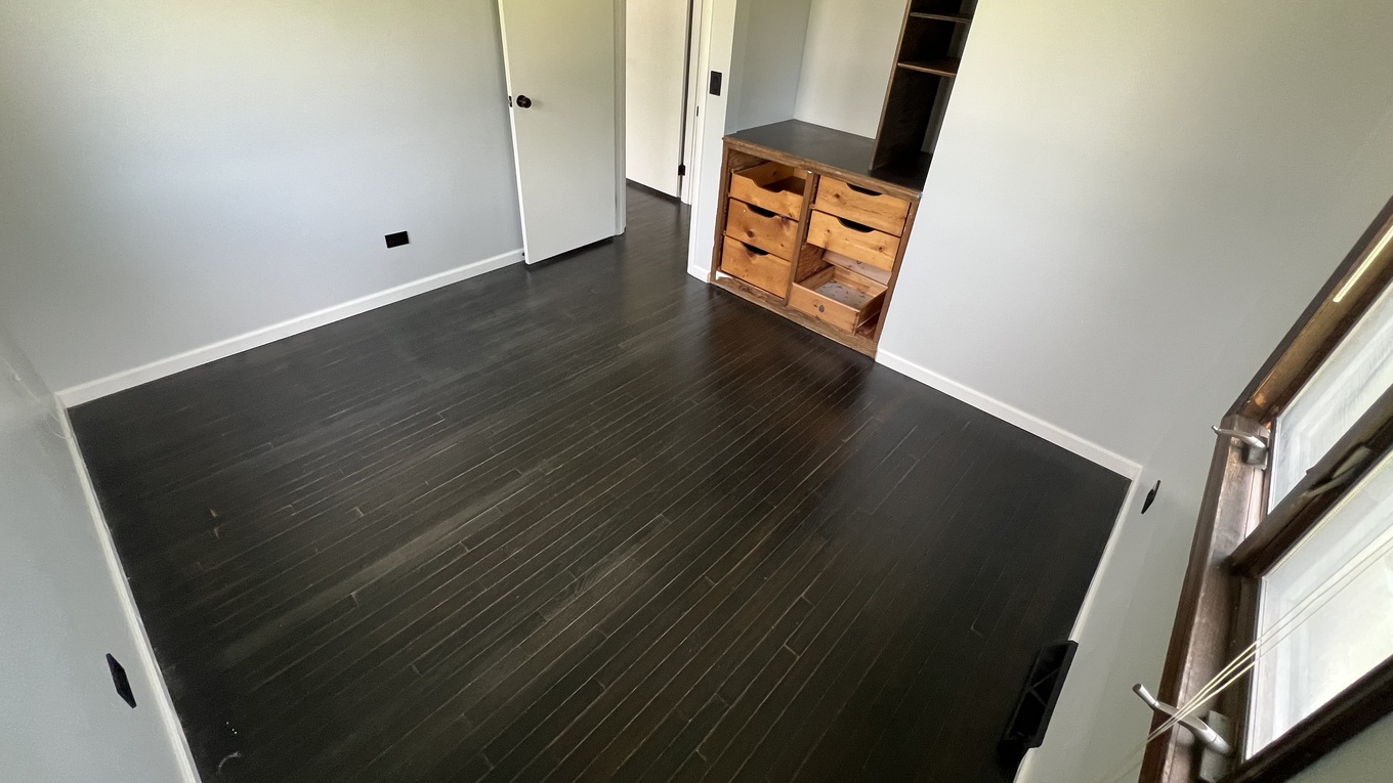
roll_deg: -4.6
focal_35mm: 15
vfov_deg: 70.4
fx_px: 554
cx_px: 695
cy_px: 354
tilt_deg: -34.2
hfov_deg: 103.0
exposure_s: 1/90
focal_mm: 1.57
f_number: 1.8
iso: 250
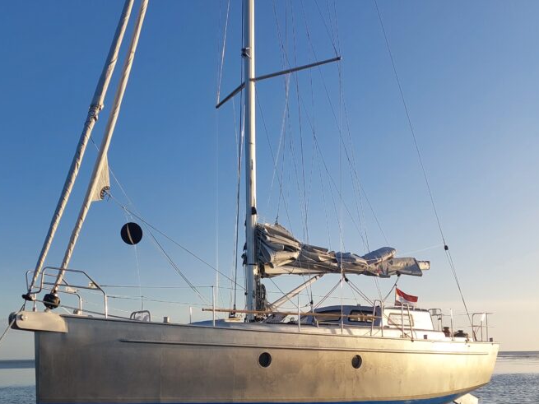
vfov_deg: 32.1
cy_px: 317
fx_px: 685
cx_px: 226
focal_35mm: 44
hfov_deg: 42.8
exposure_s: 1/830
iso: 25
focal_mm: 5.23
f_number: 1.8
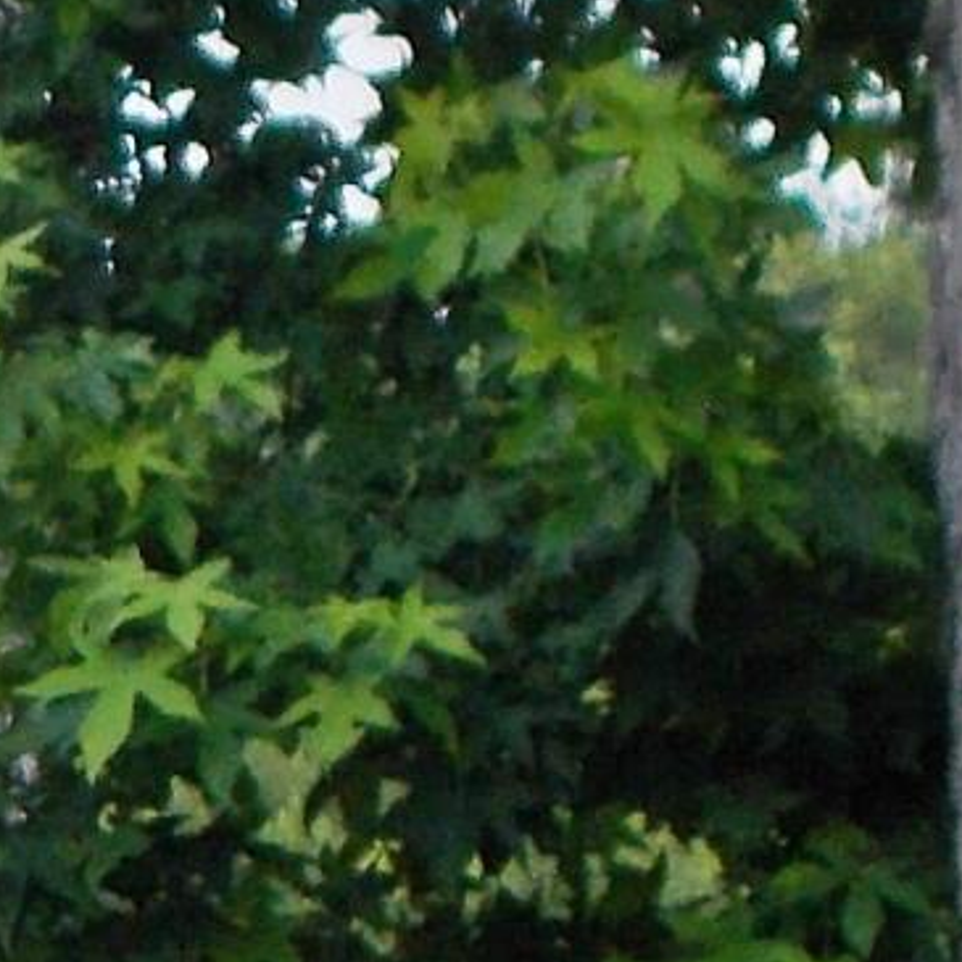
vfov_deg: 3.7
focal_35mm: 479
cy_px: 1168
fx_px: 15060
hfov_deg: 3.6
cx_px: -2093
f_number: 5.3
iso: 80
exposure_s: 1/250
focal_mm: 11.8
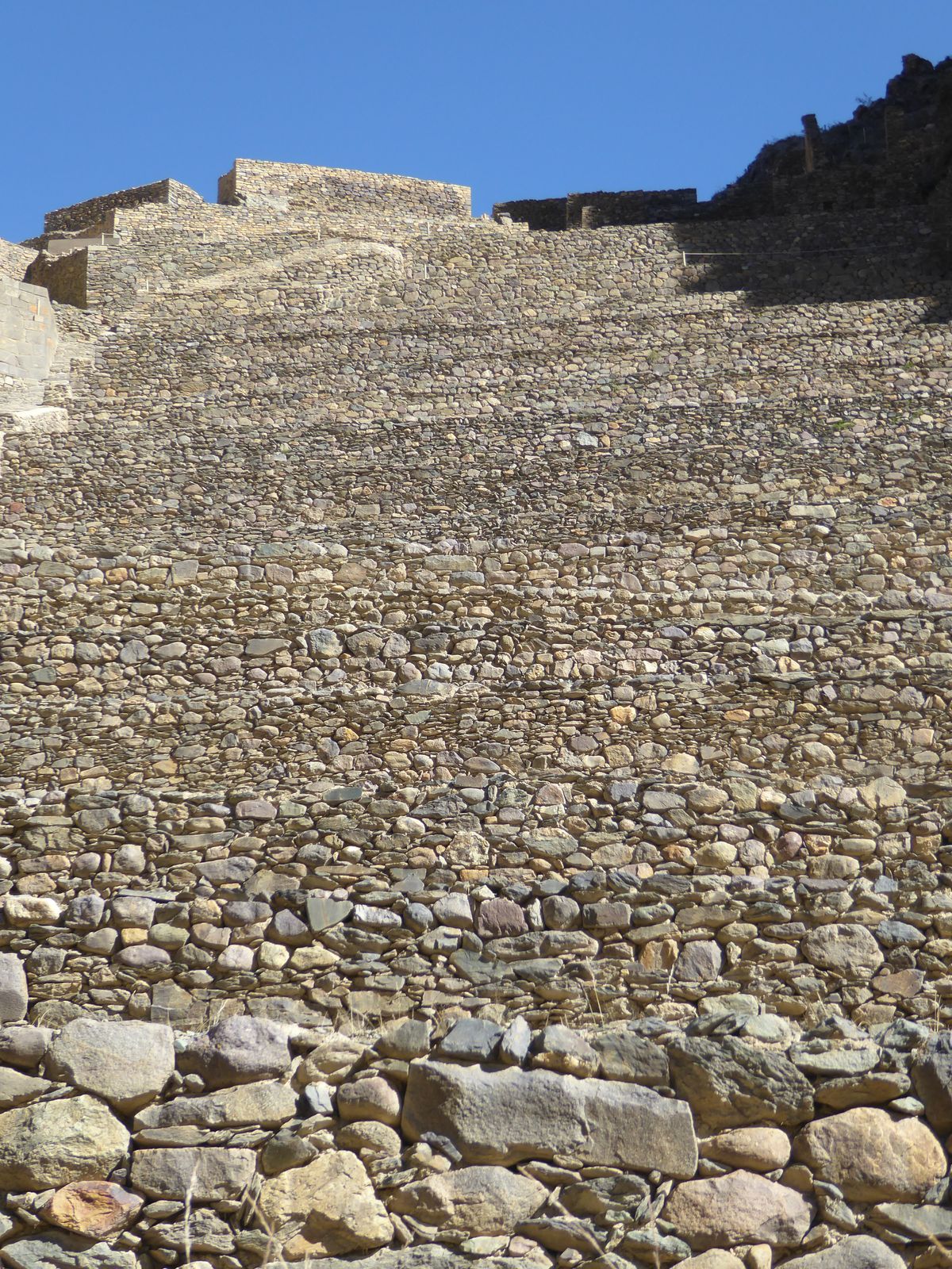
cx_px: 476
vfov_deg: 24.7
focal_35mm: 79
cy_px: 634
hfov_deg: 18.7
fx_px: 2897
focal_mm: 13.2
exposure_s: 1/200
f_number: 4.6
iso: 80
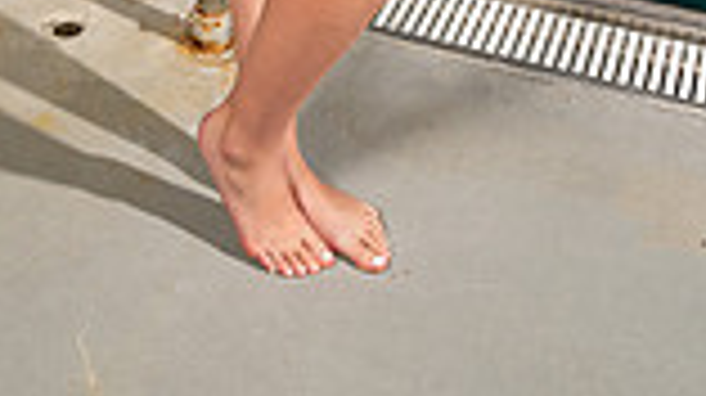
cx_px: 202
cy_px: -495
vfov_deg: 13.3
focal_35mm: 72
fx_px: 1347
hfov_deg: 29.1
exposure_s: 1/125
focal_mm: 24
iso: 400
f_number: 7.1
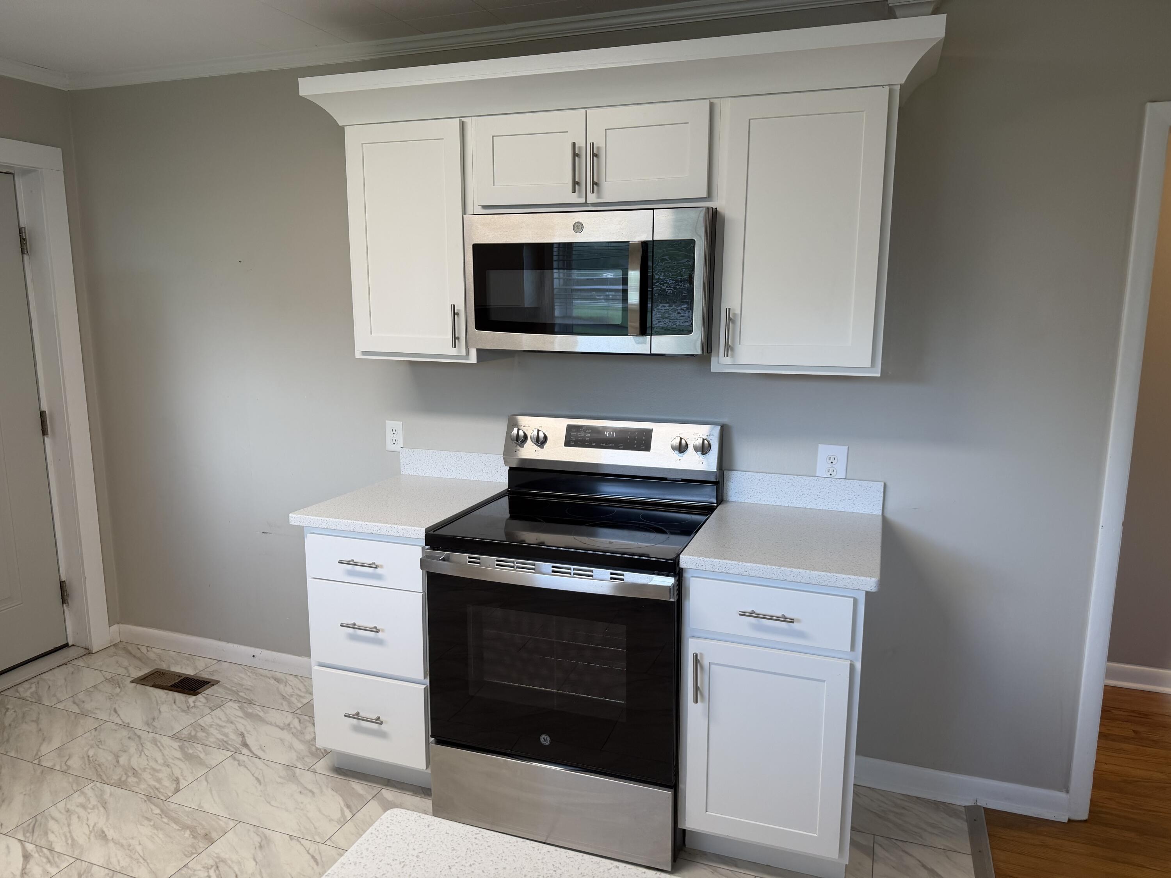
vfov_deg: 56.8
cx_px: 586
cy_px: 439
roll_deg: +1.0
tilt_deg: -9.8
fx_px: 812
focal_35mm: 24
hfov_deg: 71.6
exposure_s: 1/121
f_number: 1.78
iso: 125
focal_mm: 6.76
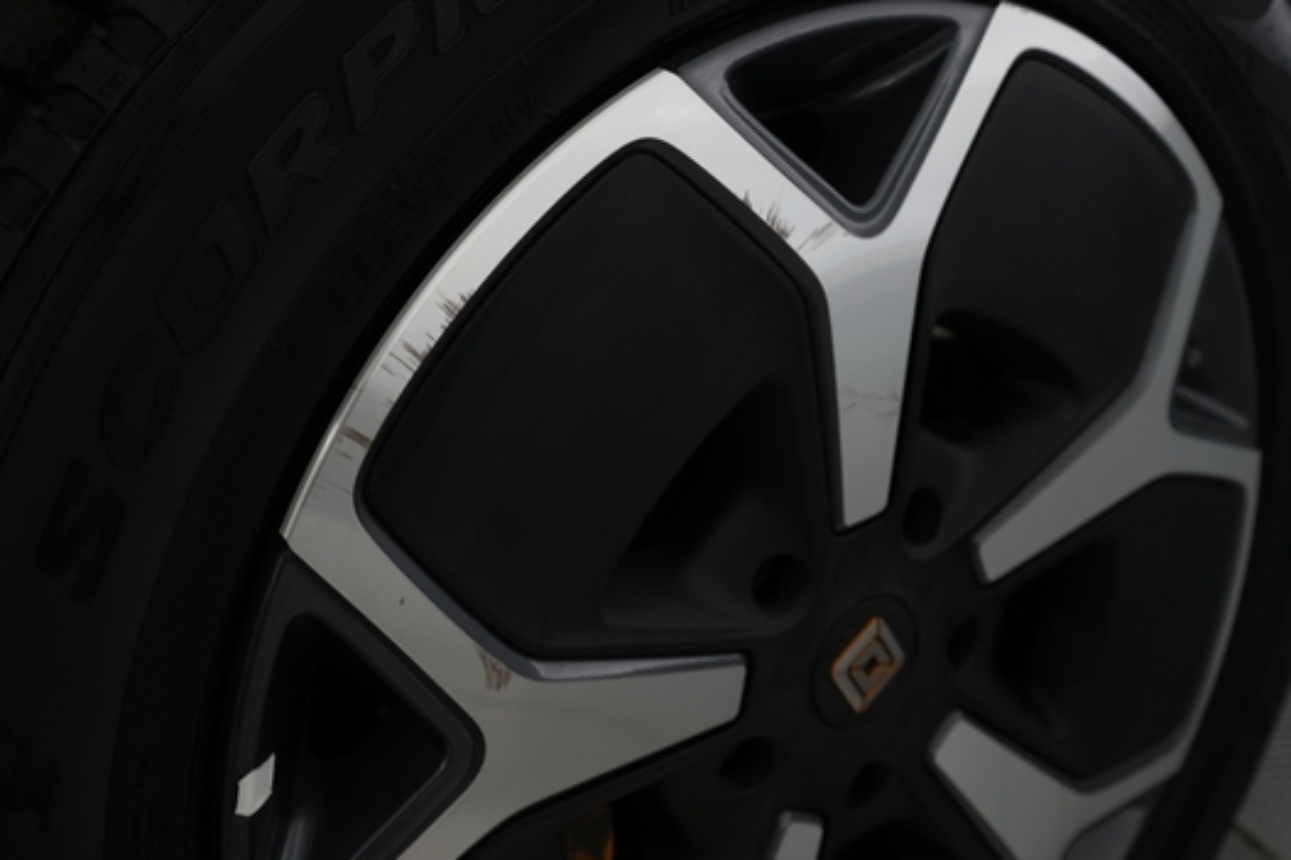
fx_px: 1219
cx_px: 620
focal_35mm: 34
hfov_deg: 55.8
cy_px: 390
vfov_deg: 38.8
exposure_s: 1/100
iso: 1000
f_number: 4.5
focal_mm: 28
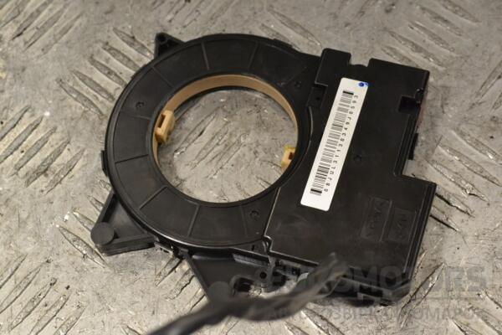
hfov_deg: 28.1
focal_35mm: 72
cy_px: 168
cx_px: 251
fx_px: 1004
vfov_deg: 18.9
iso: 3200
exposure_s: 1/400
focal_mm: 48
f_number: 10
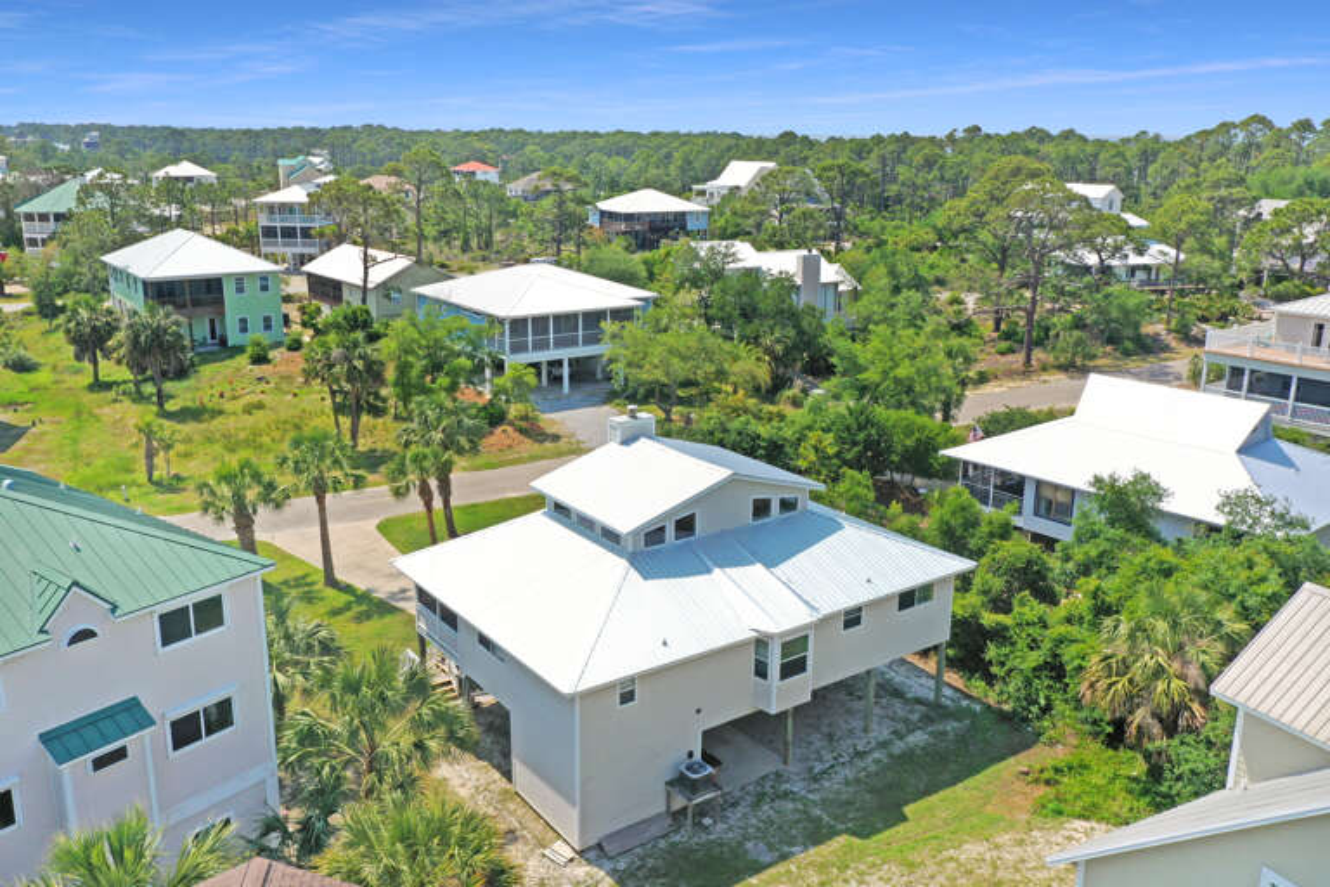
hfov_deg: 65.5
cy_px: 444
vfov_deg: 46.4
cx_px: 665
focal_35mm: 28
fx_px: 1034
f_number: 5.6
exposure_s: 1/400
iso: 100
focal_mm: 10.26
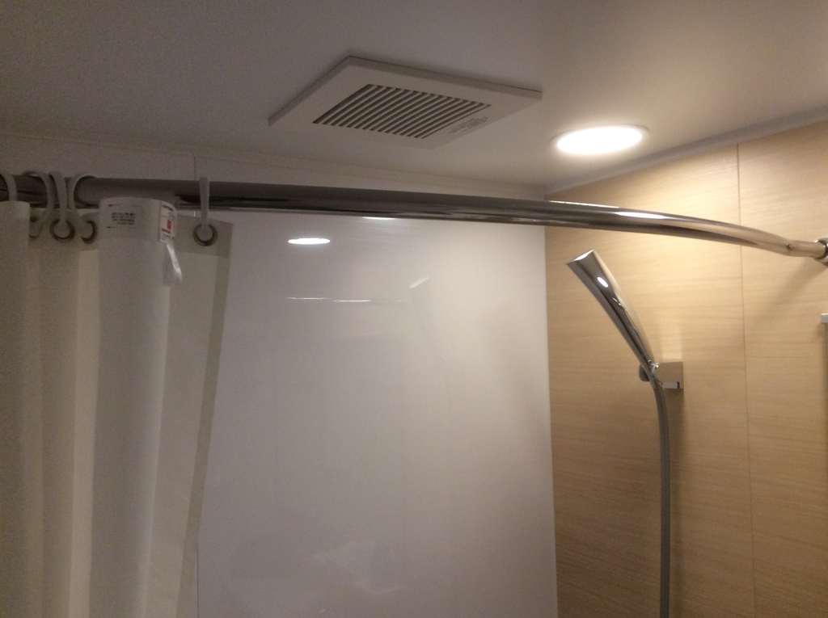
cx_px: 414
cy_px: 309
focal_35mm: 32
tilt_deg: +1.1
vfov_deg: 44.1
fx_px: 764
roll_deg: +0.4
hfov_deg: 56.9
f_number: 2.4
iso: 80
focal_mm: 3.3
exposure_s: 1/24
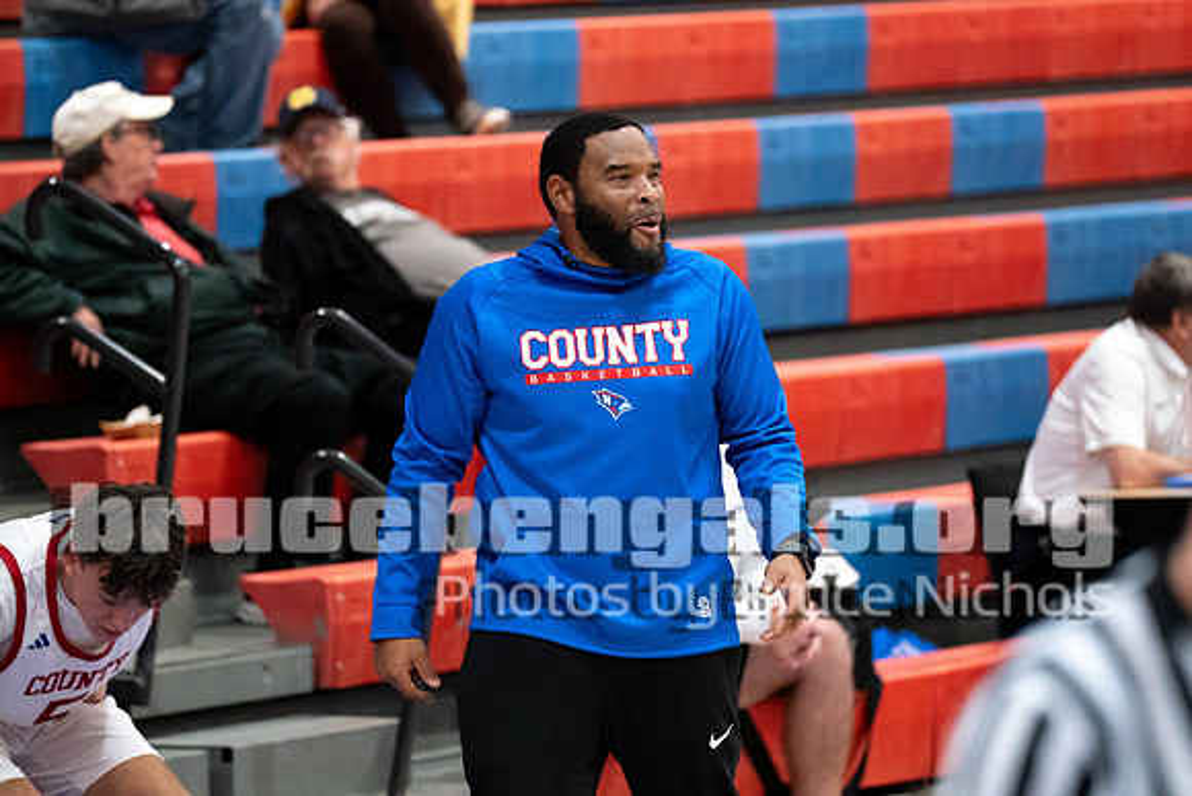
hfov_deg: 8.5
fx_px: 7983
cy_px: 316
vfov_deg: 5.7
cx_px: 596
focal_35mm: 241
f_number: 2.8
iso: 6400
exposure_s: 1/1000
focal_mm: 200
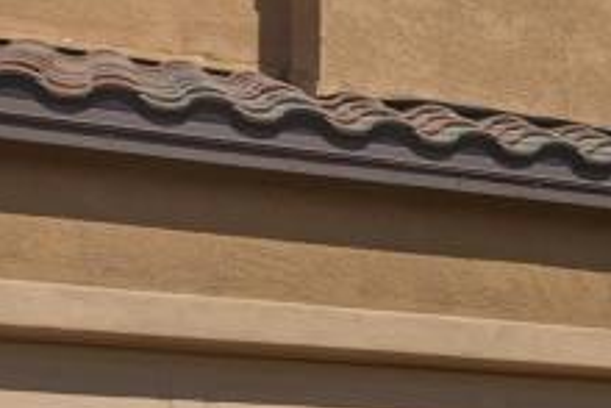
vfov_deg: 15.2
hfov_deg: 19.3
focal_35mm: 89
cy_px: 390
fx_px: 1511
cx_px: 969
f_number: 13
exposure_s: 1/800
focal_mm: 17
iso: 500
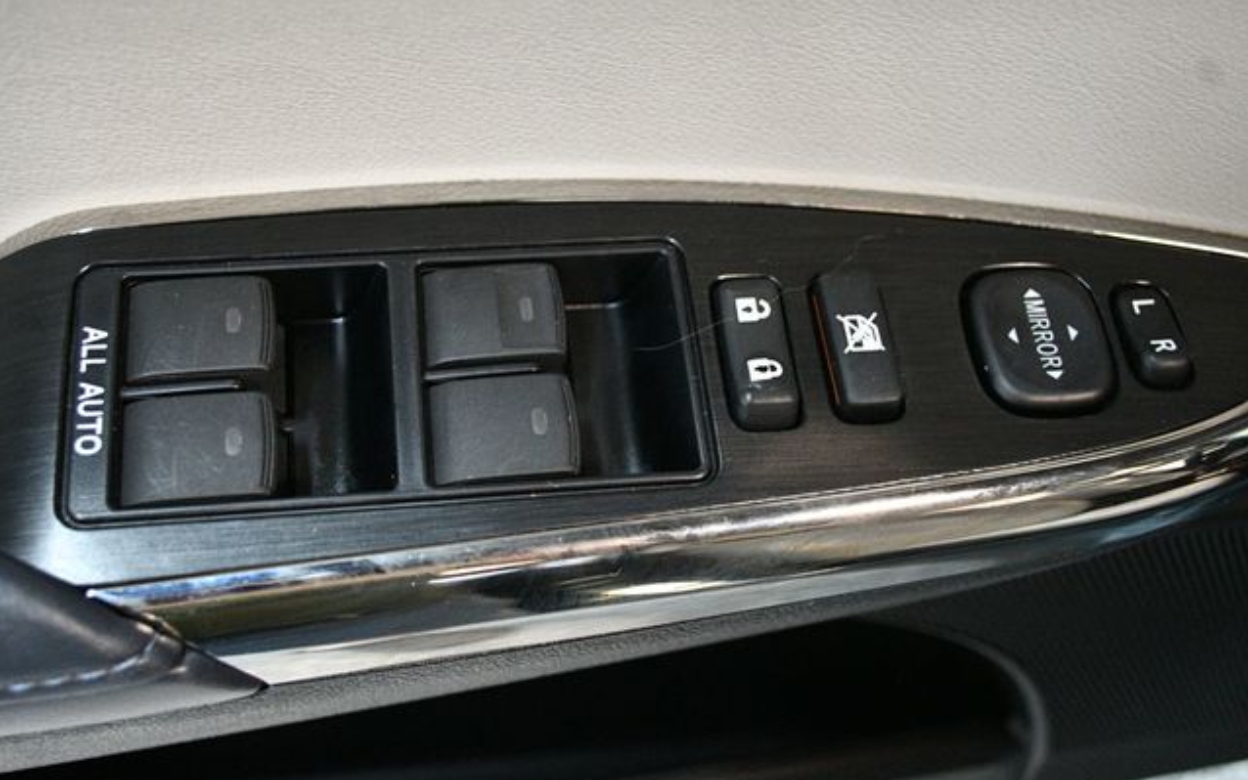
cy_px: 381
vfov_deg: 28.0
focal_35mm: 46
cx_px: 624
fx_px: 1565
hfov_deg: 43.5
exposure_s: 1/60
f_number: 4.5
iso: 5600
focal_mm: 30
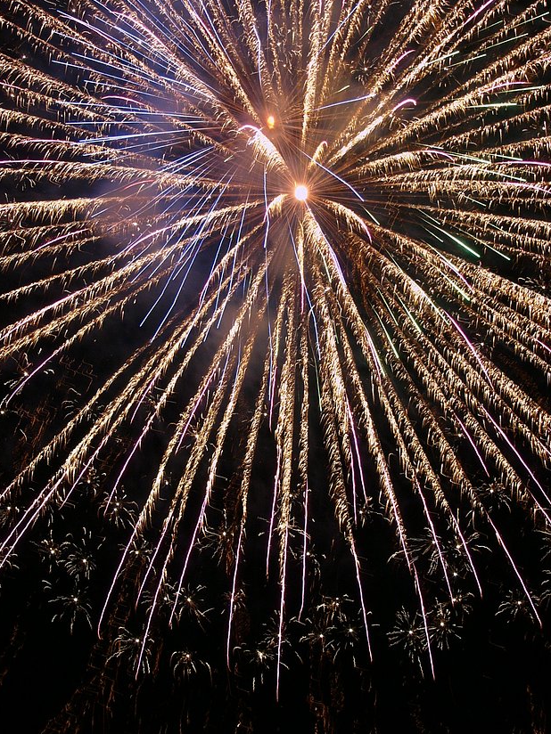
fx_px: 1846
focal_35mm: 87
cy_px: 280
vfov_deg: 22.5
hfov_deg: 17.0
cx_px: 295
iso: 50
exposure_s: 3.2
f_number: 4
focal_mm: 11.7
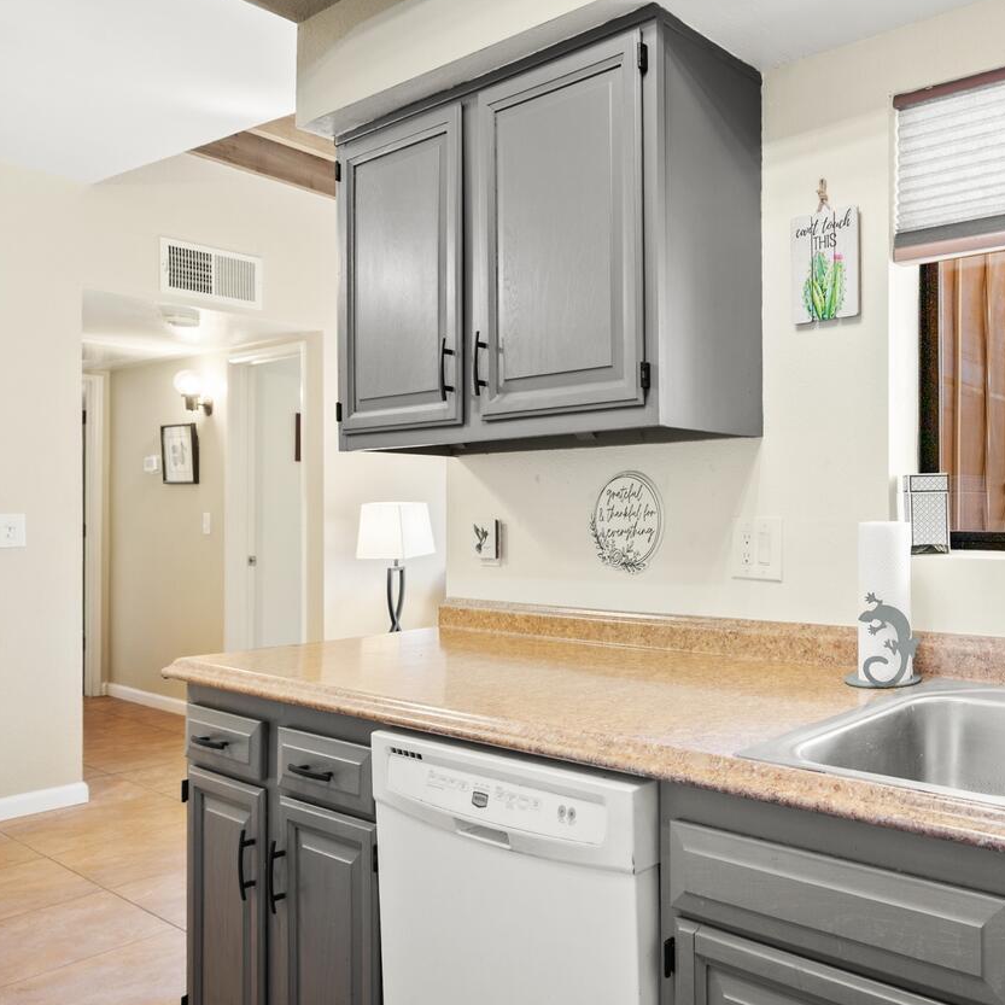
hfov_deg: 53.8
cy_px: 527
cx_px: 893
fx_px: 854
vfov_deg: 60.9
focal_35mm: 26
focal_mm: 17
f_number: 7.1
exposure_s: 1/1.67
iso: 320
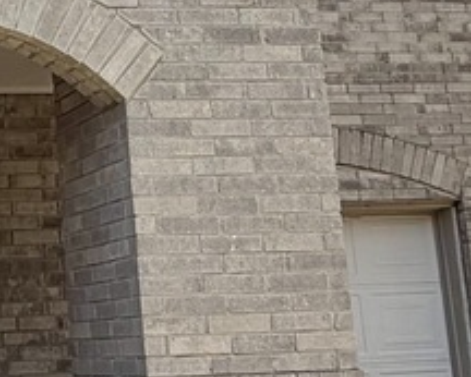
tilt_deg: +12.6
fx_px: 1269
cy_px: 81
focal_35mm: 91
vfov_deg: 16.8
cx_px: -109
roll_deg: +2.6
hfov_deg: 19.7
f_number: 2.2
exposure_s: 1/770
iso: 25
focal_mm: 2.22
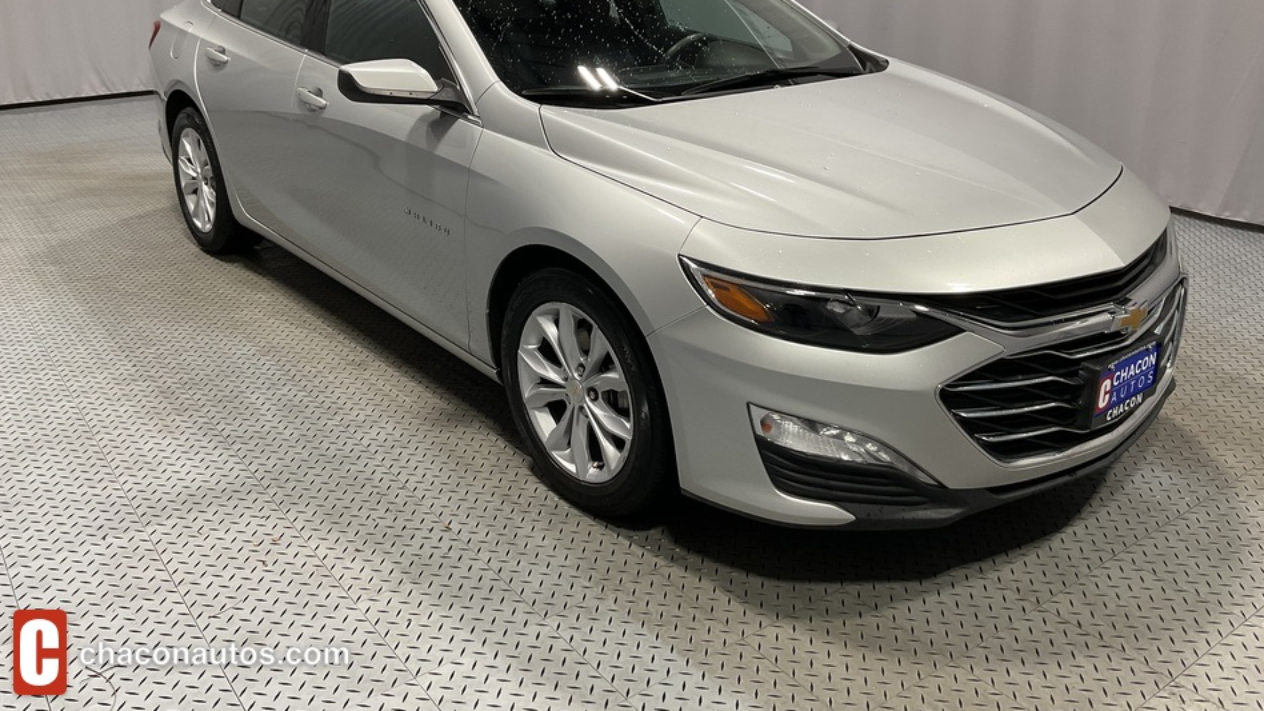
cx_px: 631
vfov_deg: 36.3
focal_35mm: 32
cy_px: 239
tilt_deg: -16.8
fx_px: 1072
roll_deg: -0.1
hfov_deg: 61.0
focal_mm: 3
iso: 32
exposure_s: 1/60
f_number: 1.8
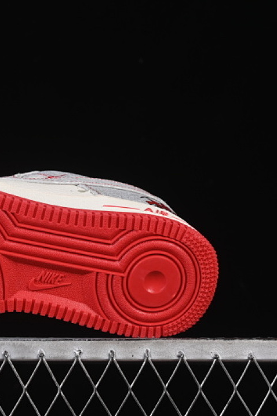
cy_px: 208
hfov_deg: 12.0
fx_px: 1304
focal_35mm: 113
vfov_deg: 18.1
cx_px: -17
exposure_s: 1/80
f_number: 8
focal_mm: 50
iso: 160
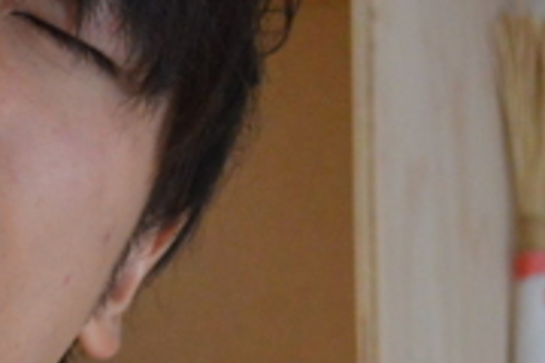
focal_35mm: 273
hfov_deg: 7.3
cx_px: -512
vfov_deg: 5.0
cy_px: 322
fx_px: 4133
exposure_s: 1/60
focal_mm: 32
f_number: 4.8
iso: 1400
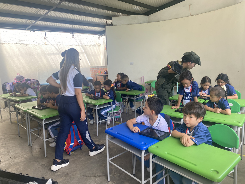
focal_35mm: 26
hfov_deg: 67.3
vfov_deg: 53.1
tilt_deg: -8.7
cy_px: 92
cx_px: 122
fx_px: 184
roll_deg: +2.7
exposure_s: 1/140
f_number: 1.8
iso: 32
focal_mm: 4.25
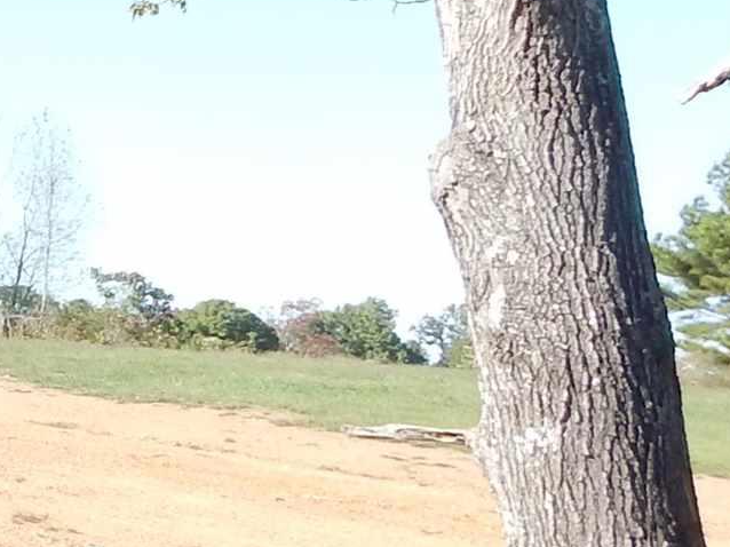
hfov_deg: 14.8
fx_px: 2235
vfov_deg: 13.9
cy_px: 111
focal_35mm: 106
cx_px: -775
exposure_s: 1/500
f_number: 3
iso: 125
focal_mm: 4
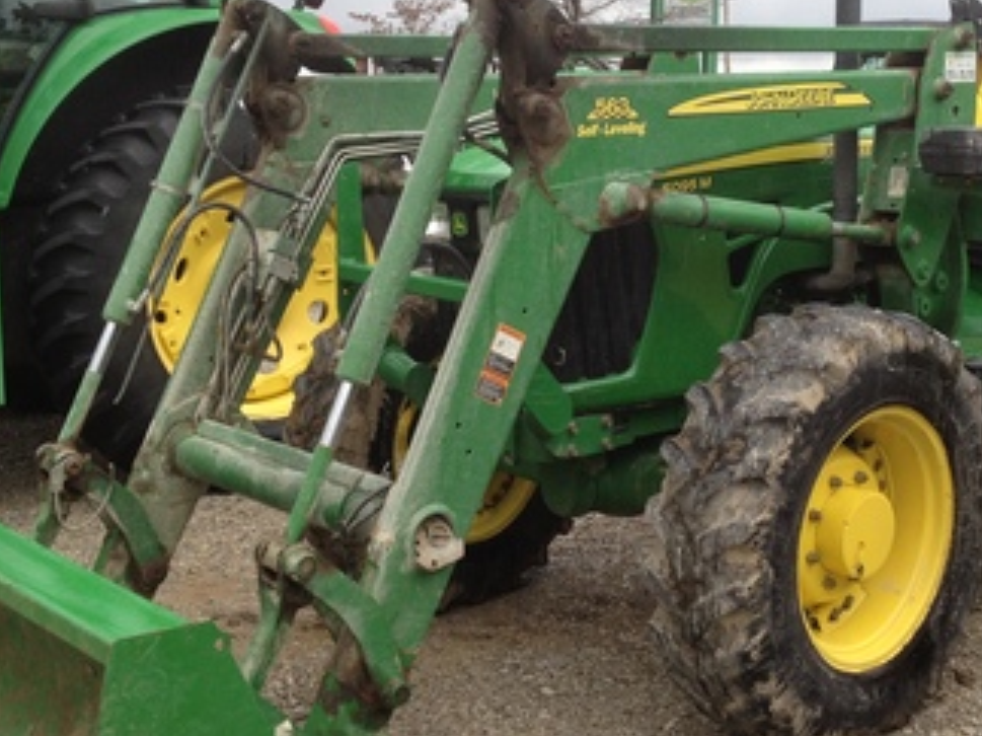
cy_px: 338
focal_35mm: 59
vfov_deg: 24.8
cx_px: 575
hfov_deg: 32.6
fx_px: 1673
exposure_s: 1/418
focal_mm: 4.28
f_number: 2.4
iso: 80
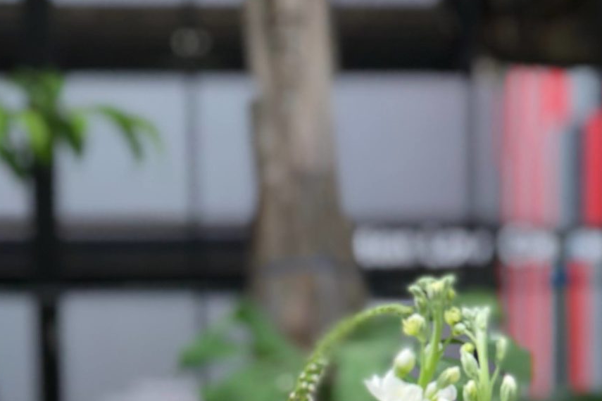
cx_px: 229
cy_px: 700
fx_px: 2374
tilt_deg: -6.8
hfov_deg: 14.4
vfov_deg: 9.3
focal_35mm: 142
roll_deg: +0.3
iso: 20
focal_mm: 6.6
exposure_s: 1/1656
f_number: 2.8
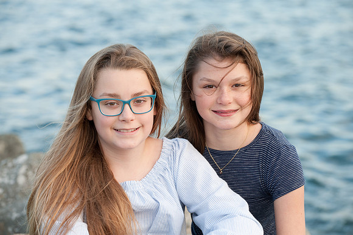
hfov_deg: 16.4
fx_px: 1225
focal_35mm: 125
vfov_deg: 11.0
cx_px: 176
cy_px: 118
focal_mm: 125
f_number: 5.6
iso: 500
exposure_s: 1/200
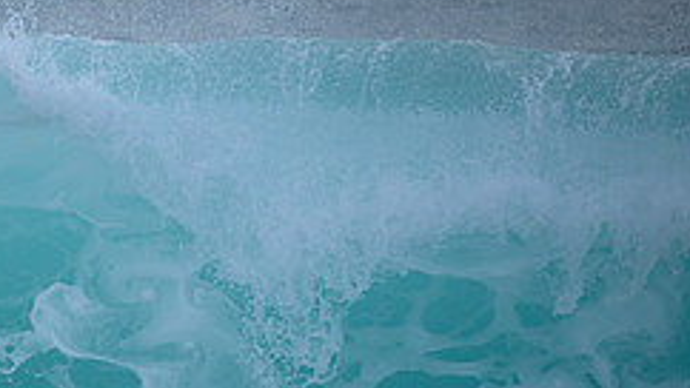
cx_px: -263
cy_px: 363
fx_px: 43334
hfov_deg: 0.9
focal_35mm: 2369
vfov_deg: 0.5
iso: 640
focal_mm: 800
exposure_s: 1/2000
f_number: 6.3
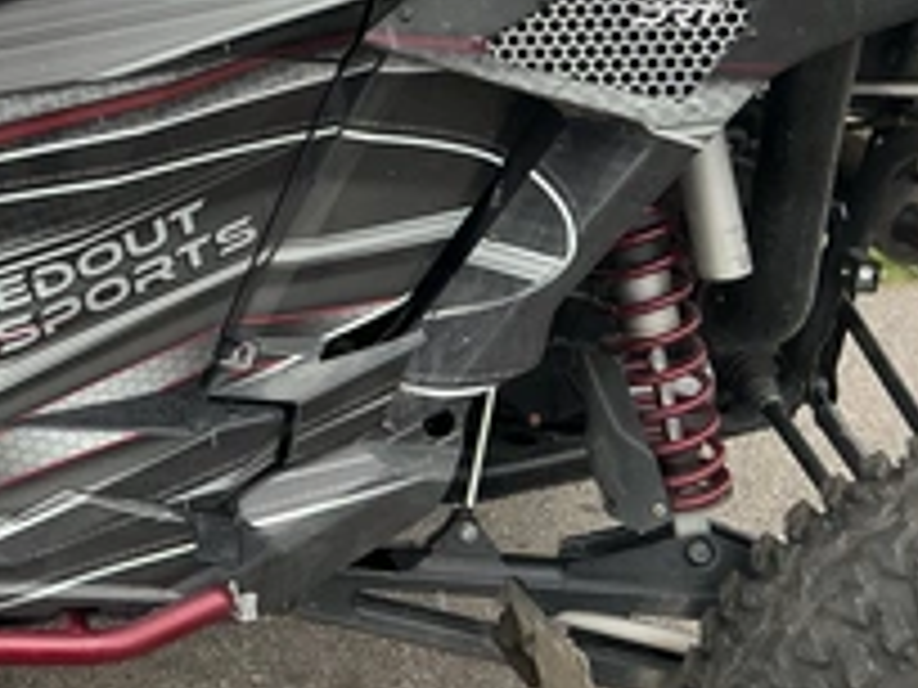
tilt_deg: -12.9
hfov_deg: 33.1
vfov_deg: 25.6
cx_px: 86
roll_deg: -4.3
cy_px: 54
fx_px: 1459
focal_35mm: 55
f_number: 1.8
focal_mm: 3
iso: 25
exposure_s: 1/422
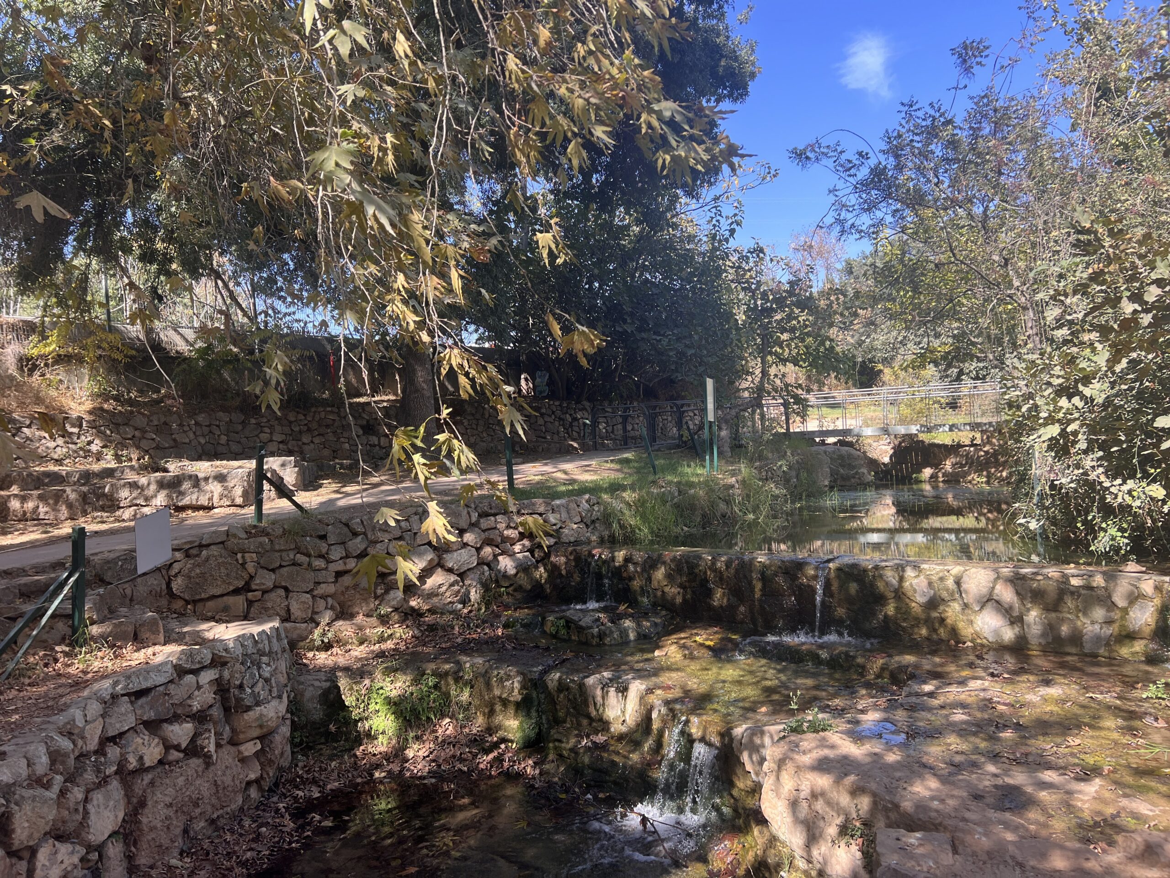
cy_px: 439
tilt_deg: +1.2
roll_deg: +1.7
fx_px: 879
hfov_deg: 67.3
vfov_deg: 53.1
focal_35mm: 26
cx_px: 585
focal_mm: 5.7
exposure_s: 1/650
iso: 50
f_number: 1.5
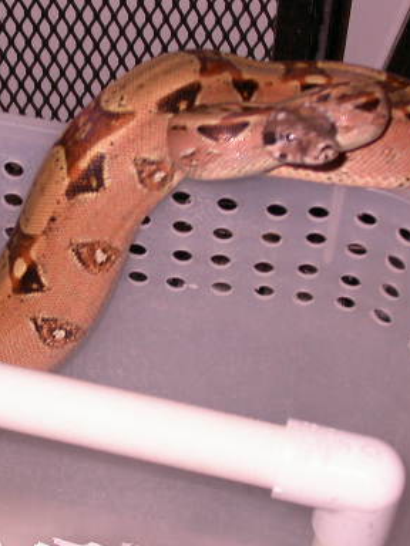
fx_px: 2053
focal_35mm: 130
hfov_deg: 11.4
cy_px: 262
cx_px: 65
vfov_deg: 15.2
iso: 100
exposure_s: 1/60.3
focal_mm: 16.2
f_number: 3.5
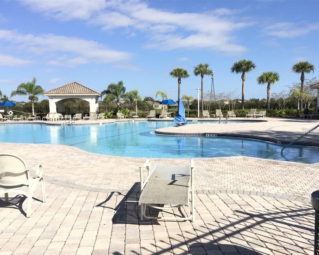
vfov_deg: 47.1
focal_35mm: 31
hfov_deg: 57.2
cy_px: 131
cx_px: 159
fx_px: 293
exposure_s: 1/1538
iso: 25
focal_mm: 4.15
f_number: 2.2
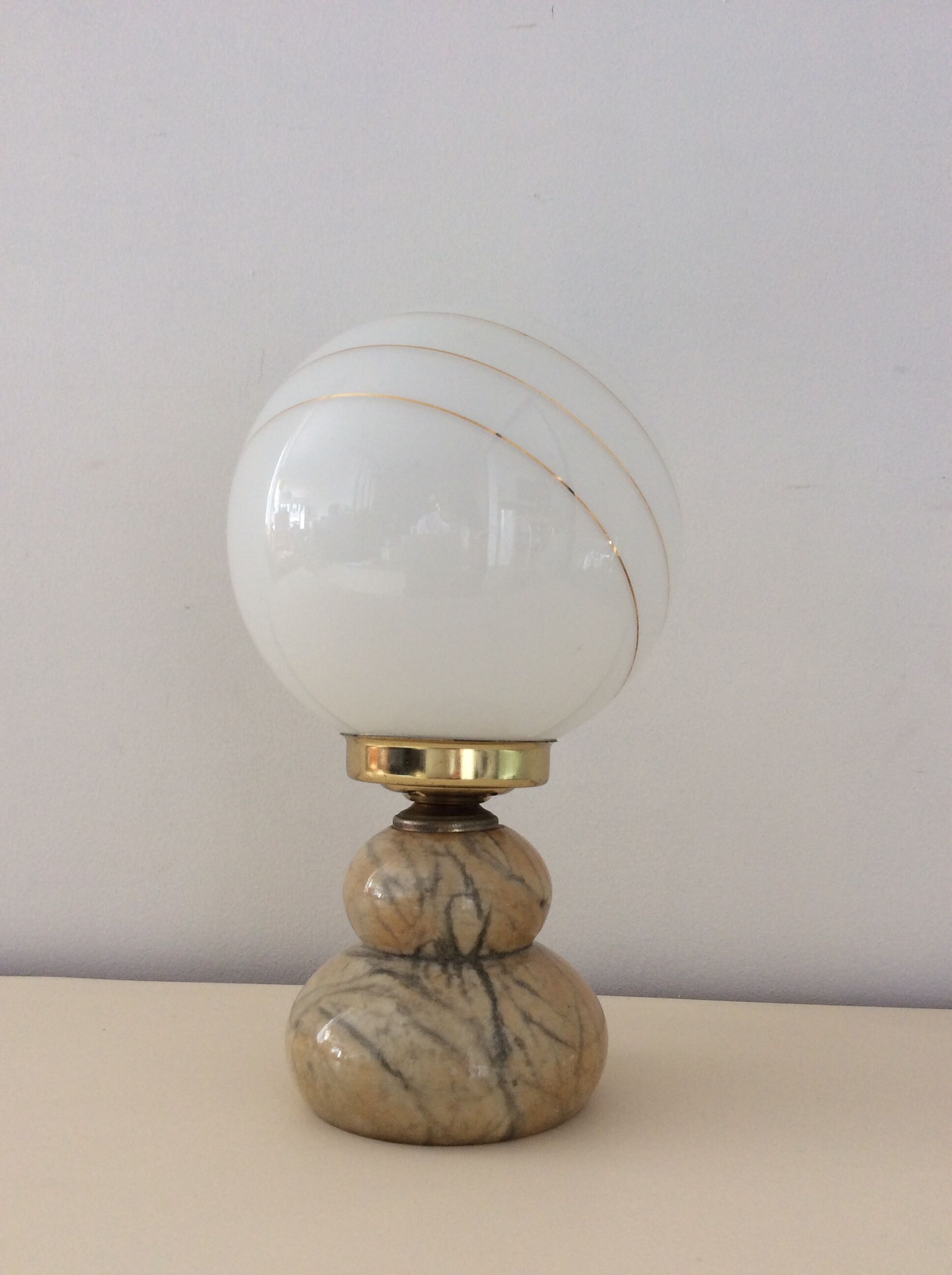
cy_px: 638
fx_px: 1177
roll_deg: +0.1
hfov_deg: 44.1
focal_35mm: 32
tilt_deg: +1.8
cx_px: 476
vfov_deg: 56.9
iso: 50
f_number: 2.4
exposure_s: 1/25
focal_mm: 3.3
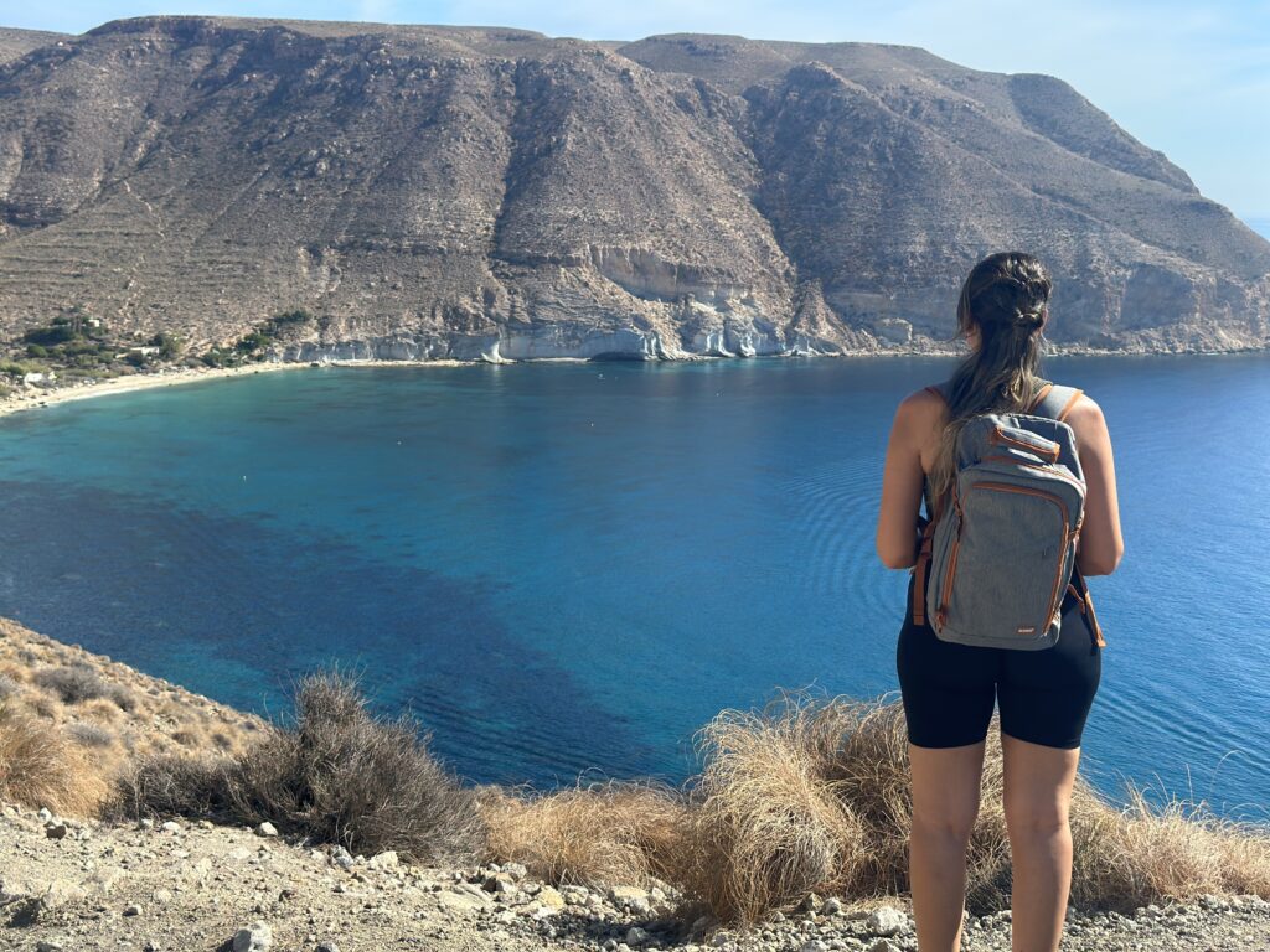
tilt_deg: -9.8
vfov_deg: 30.3
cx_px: 635
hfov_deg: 39.7
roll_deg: +0.1
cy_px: 476
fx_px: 1761
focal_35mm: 48
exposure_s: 1/4016
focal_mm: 6.86
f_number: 1.78
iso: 80
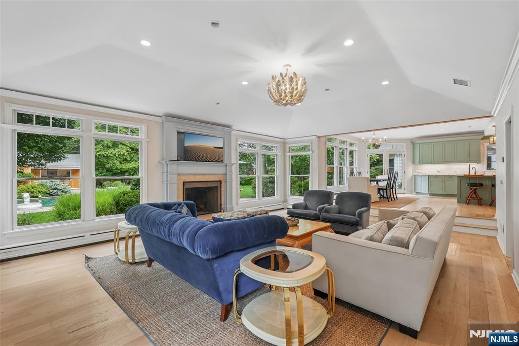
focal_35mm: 16
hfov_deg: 96.8
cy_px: 173
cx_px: 260
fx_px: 231
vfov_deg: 73.7
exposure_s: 1/13
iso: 400
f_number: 9
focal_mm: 16
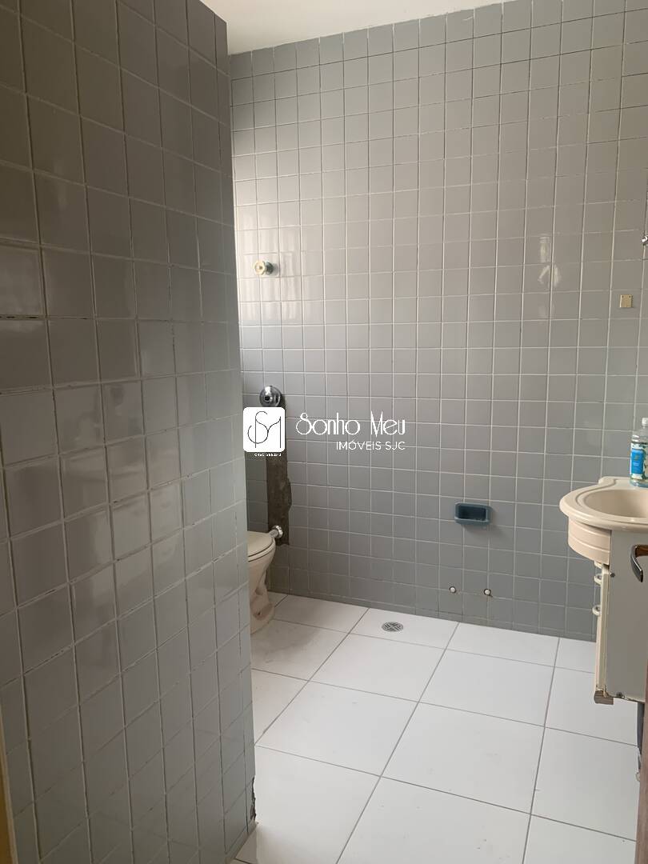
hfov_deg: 53.1
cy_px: 432
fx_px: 649
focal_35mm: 26
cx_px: 324
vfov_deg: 67.3
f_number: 1.8
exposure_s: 1/60
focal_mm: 4.25
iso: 100
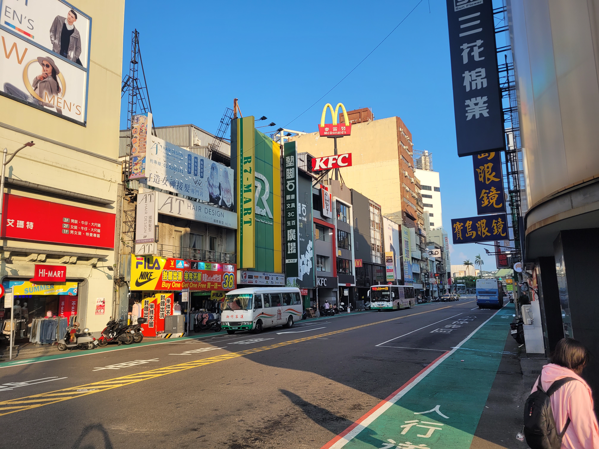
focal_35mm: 26
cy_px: 224
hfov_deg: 67.3
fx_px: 450
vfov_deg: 53.1
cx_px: 300
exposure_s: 1/1208
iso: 40
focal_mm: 5.4
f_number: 1.8
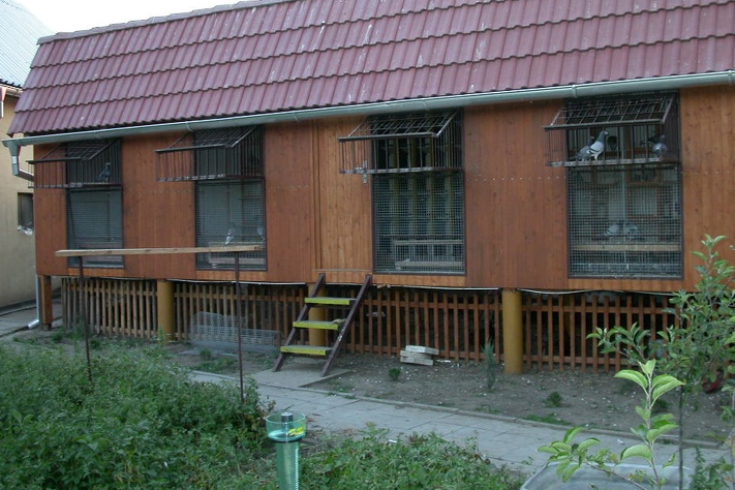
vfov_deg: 30.5
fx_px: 898
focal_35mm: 44
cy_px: 204
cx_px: 406
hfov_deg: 44.4
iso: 100
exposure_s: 1/30
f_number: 2.6
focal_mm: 7.85
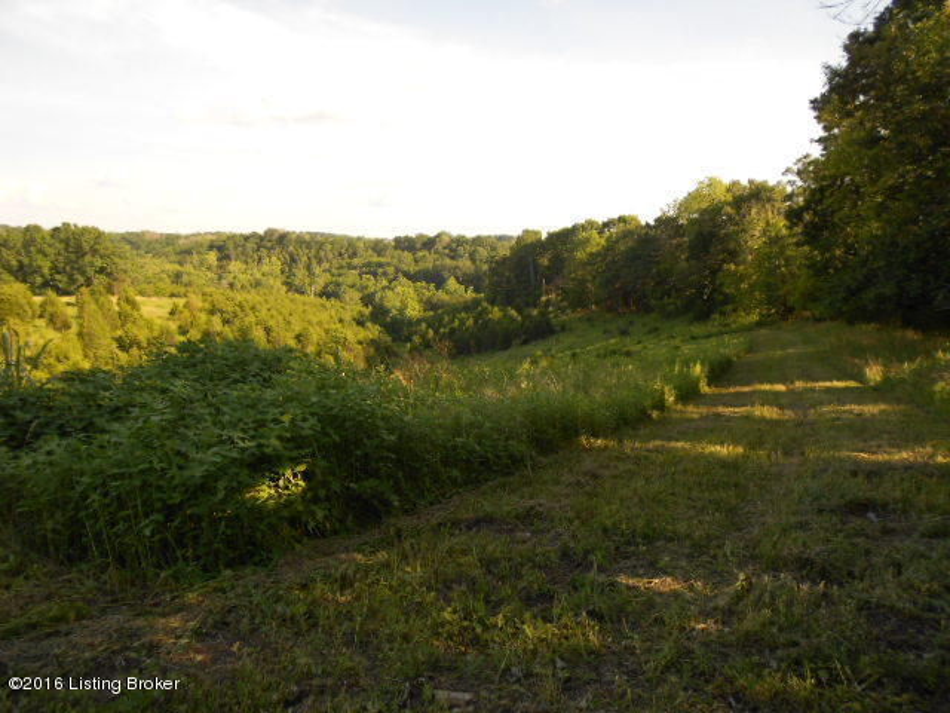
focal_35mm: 26
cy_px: 356
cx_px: 475
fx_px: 714
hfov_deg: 67.3
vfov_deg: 53.1
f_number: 3.2
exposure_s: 1/320
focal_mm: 4.6
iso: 80
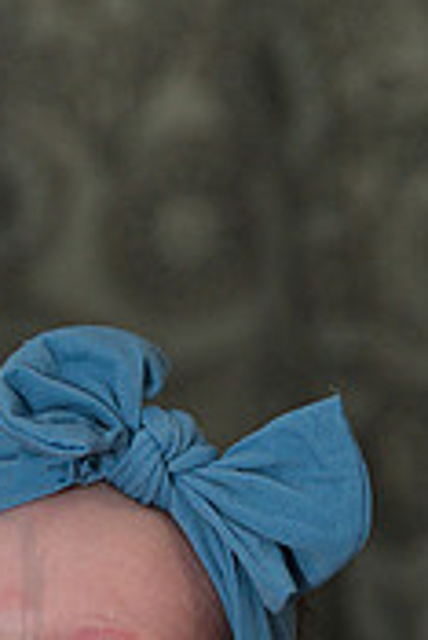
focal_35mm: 182
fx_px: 3239
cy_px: 1057
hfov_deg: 7.5
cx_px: -163
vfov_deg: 10.7
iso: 800
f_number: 4.5
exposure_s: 1/200
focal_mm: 55
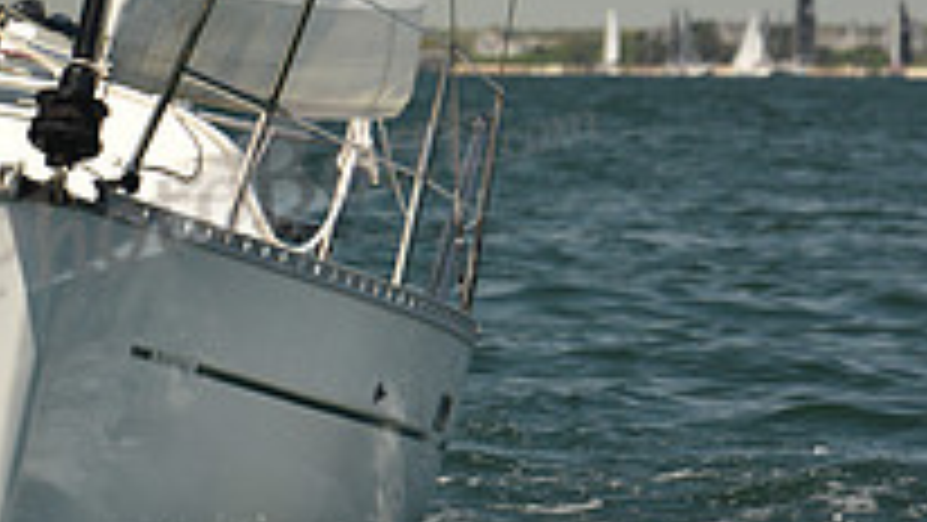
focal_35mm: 473
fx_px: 11630
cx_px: -266
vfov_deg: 2.6
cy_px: 16
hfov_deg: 4.5
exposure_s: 1/800
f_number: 7.1
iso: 250
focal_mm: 160
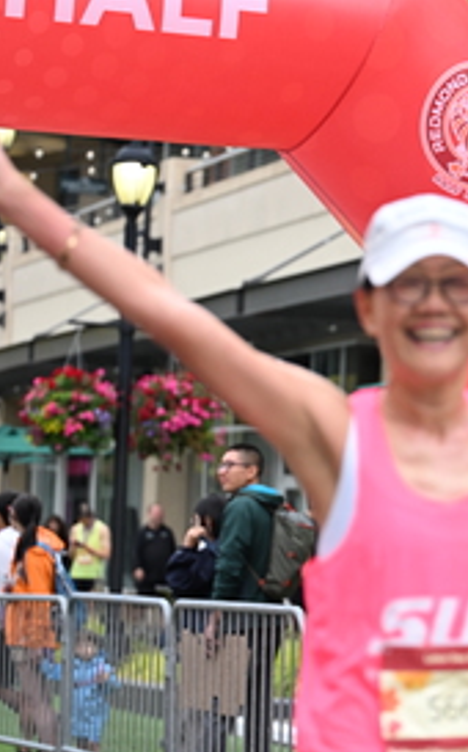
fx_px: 2946
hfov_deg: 9.0
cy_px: 419
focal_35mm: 144
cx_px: 478
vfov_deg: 14.5
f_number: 2.8
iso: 640
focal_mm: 70
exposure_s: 1/2000
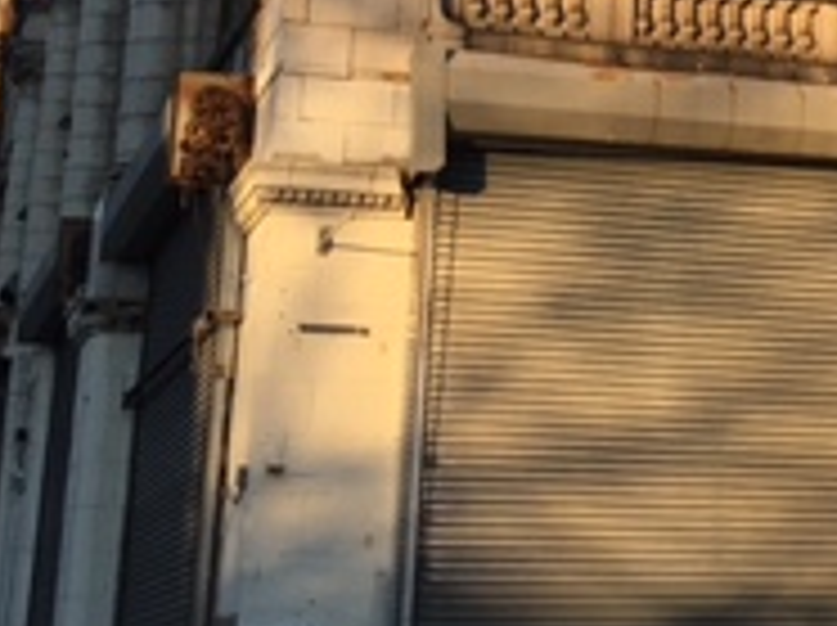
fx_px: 2415
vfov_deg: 14.5
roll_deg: +0.1
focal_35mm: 100
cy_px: -36
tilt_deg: +16.7
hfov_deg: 18.6
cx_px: 999
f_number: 2.2
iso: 25
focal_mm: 4.15
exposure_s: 1/693
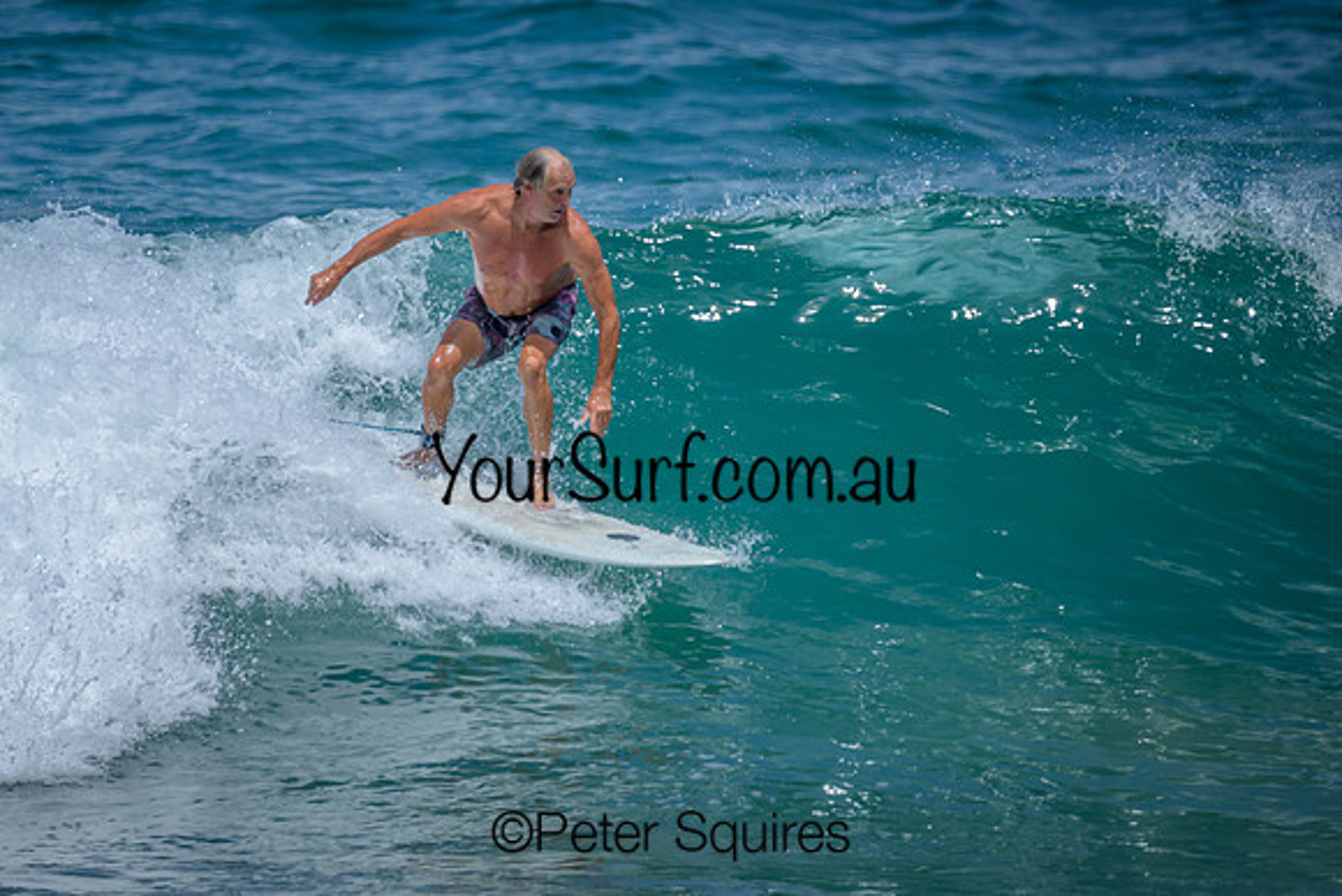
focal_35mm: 1095
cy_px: 410
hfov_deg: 1.9
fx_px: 40840
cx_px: 584
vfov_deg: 1.3
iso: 200
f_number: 6.3
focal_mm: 800
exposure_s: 1/2500
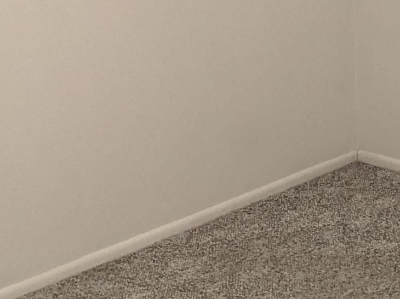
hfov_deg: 16.8
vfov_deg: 13.1
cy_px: -22
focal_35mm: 111
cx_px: 505
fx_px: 1282
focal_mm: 4.44
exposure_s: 1/120
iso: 434
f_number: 1.8
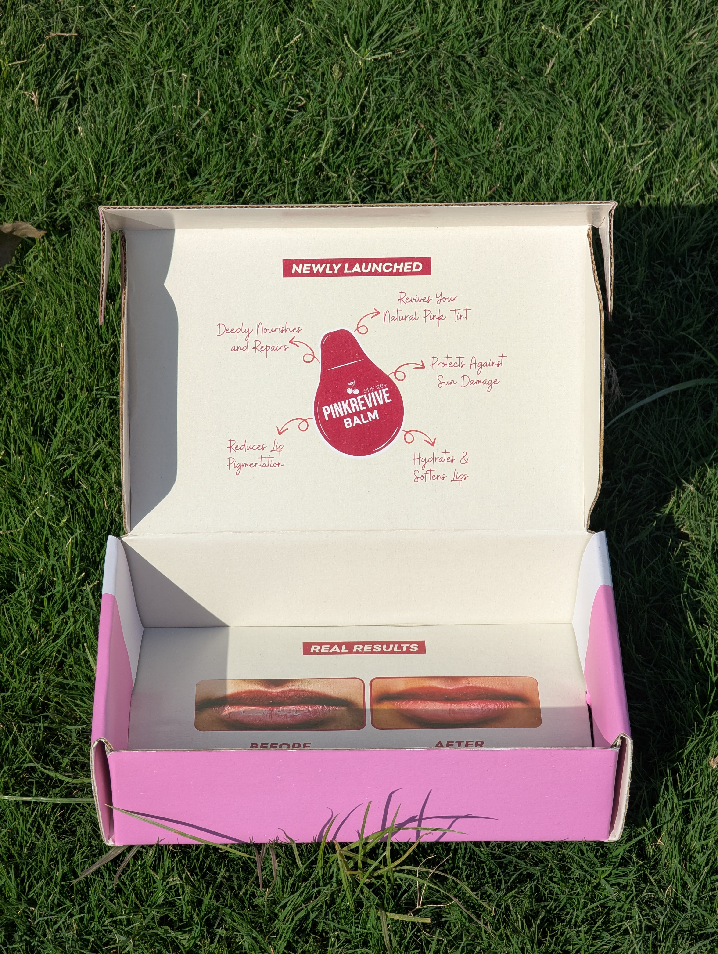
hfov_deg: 14.0
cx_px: 359
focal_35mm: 106
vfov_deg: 18.5
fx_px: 2924
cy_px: 477
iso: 49
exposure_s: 1/1091
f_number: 3.5
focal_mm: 19
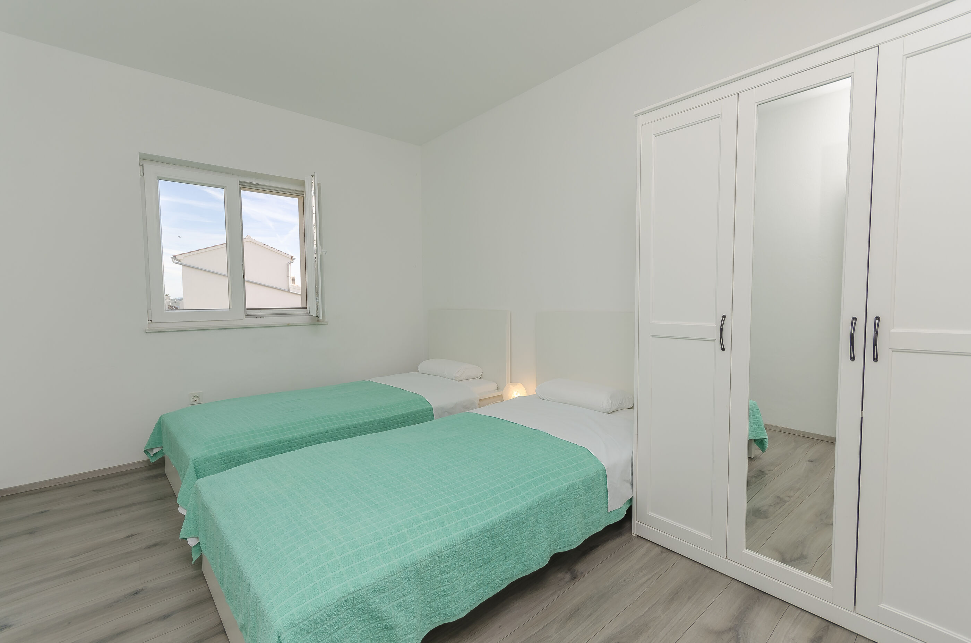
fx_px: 404
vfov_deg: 77.1
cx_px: 486
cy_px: 322
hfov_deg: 100.5
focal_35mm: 15
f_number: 9
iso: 100
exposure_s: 1/80
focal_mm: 10
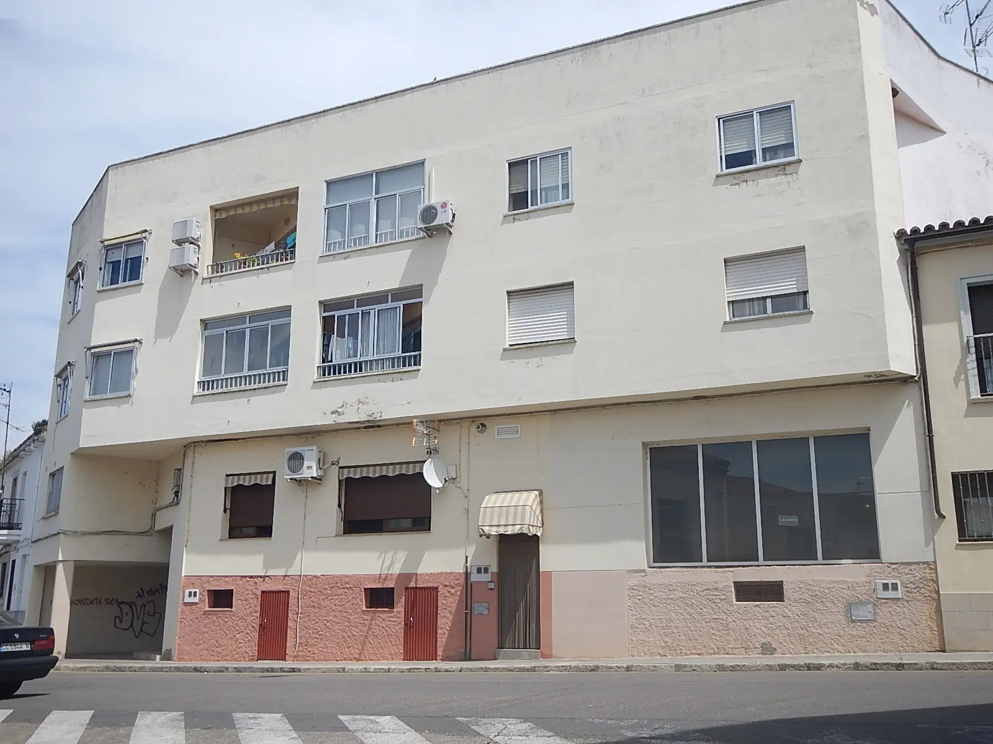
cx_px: 496
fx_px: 947
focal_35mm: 33
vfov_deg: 42.9
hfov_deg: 55.4
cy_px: 372
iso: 125
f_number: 3.9
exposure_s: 1/1250
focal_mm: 5.9
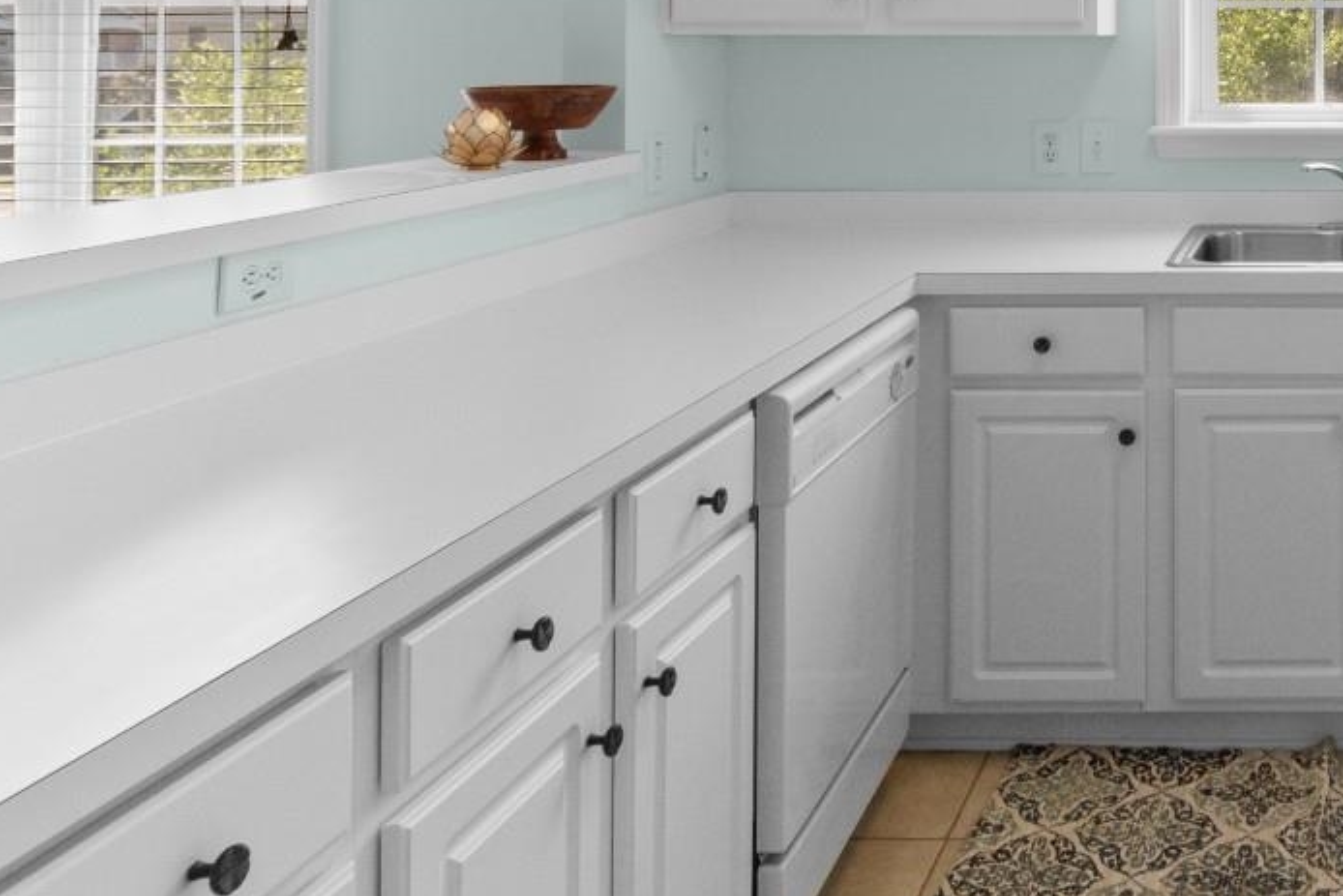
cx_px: 1326
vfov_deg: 34.6
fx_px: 1306
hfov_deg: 46.2
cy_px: 10
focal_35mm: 35
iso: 100
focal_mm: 10
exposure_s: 1/15
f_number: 4.5
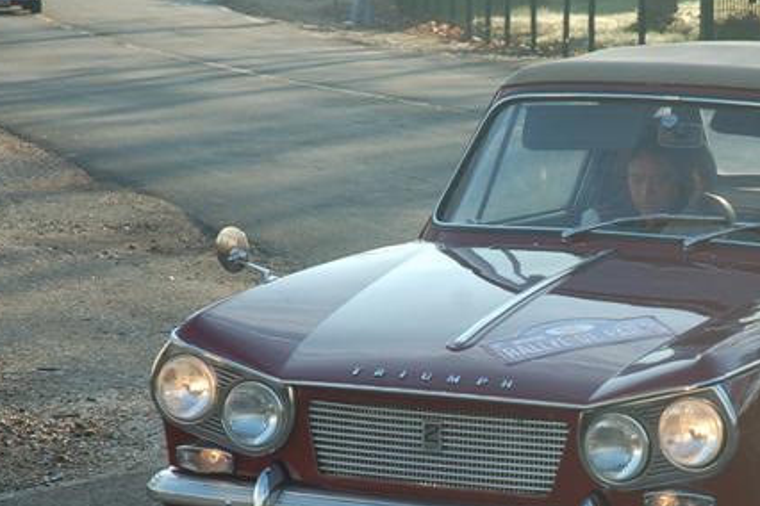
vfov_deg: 8.3
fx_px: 3480
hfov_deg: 12.4
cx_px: 590
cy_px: 376
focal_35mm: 165
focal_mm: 65
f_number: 5.6
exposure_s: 1/500
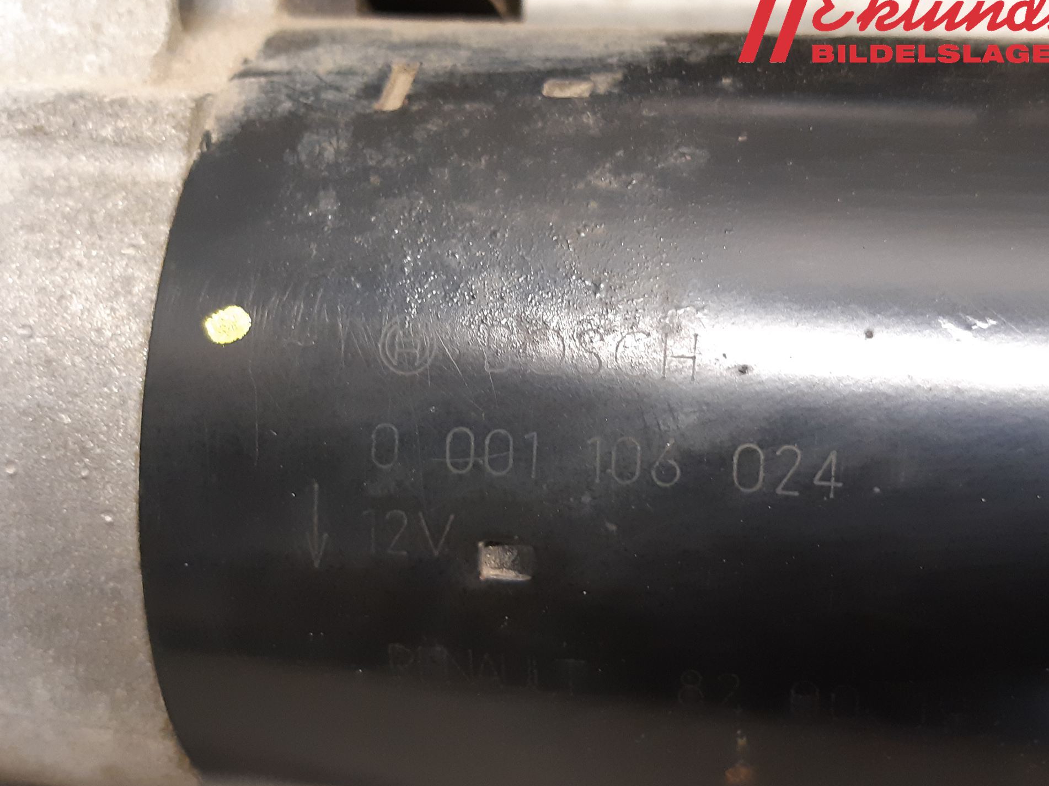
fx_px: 848
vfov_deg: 49.7
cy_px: 392
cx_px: 512
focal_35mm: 28
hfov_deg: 63.4
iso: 200
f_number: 1.7
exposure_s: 1/25
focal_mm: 3.93
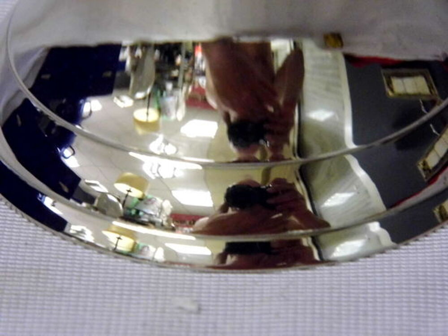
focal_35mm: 223
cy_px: 168
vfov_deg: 6.7
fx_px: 2886
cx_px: 224
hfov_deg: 8.9
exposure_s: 1/7
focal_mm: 40
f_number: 5.4
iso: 800
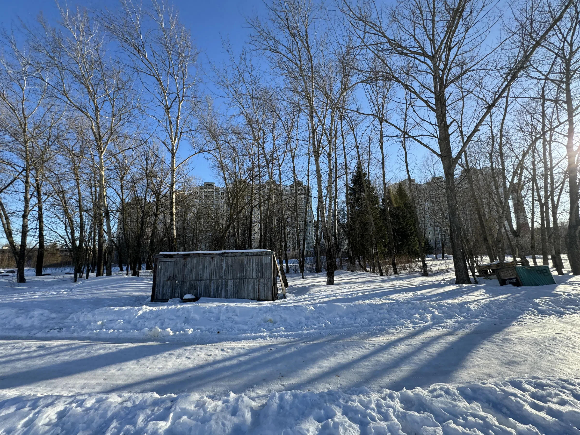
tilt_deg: +6.1
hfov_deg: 102.1
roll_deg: -0.2
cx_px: 290
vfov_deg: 85.7
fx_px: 235
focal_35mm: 14
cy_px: 218
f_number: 2.2
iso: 50
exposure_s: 1/889
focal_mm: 2.22
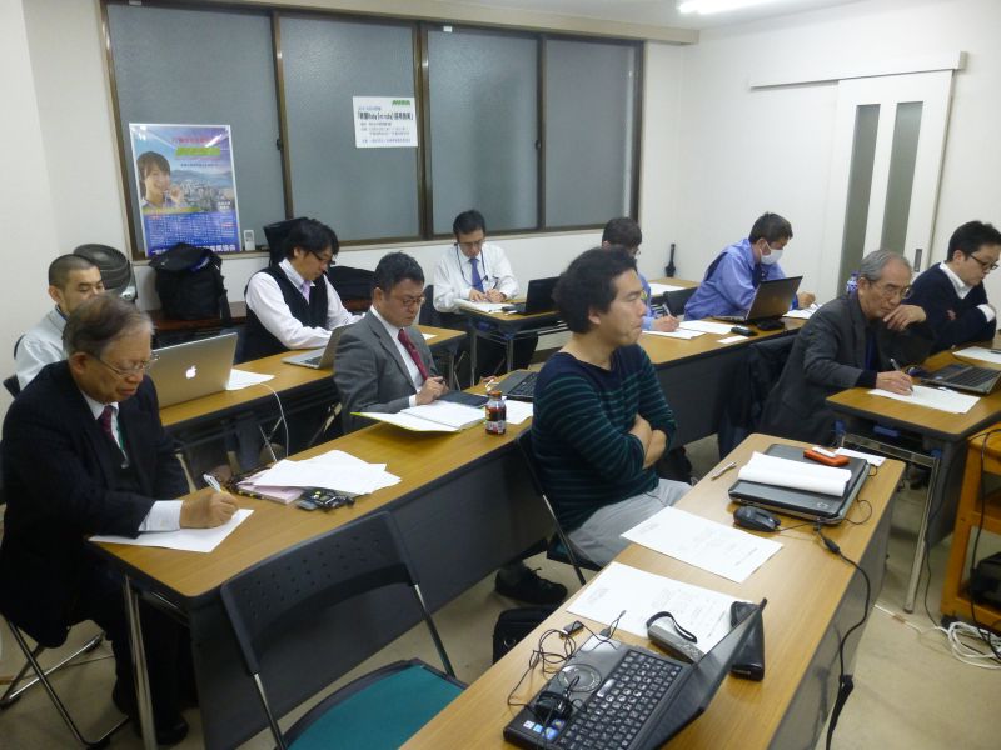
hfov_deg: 67.3
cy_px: 375
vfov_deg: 53.1
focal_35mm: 26
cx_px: 500
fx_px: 752
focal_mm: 4.5
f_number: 3.1
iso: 320
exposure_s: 1/60
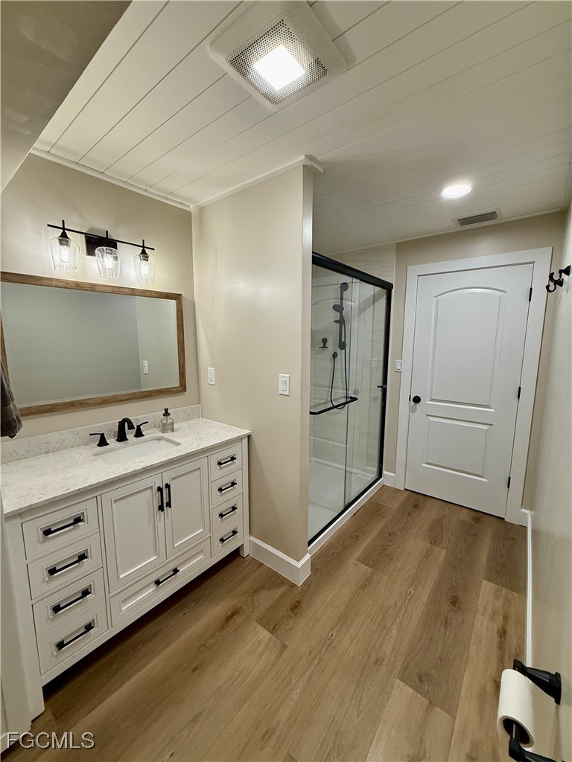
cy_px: 381
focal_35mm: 14
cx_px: 286
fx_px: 308
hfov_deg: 85.7
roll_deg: +0.5
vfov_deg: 102.1
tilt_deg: -8.9
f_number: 2.2
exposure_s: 1/120
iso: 160
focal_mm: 2.22
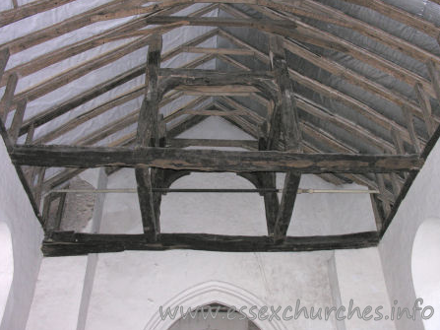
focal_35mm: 36
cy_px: 167
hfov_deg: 51.4
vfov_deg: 39.6
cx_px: 224
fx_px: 457
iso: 200
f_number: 2.8
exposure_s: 1/60.1
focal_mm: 8.9
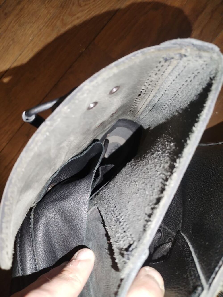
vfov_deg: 67.3
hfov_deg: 53.1
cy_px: 148
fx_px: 223
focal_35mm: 26
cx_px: 112
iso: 933
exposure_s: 1/33.3
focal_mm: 4.75
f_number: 1.8
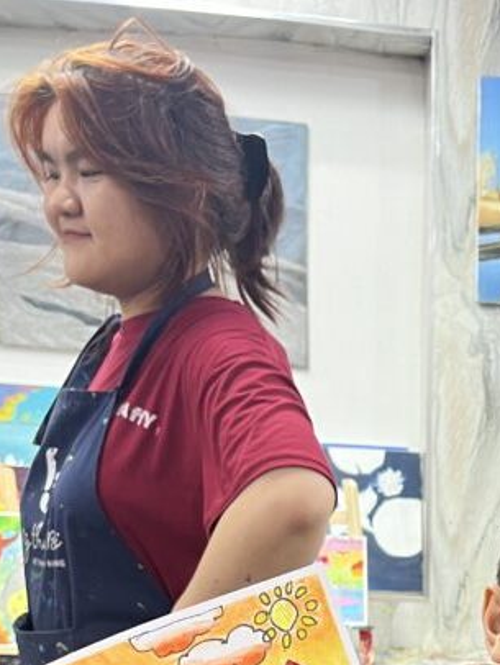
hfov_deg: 21.8
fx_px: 1231
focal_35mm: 64
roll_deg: -3.7
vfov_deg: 26.7
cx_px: 548
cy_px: 806
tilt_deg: -17.4
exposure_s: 1/50
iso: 64
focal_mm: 5.7
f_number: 1.5
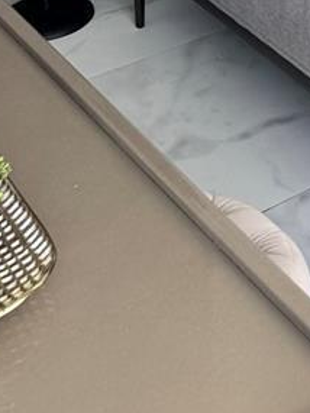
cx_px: 539
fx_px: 1205
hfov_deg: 13.3
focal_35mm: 101
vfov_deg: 15.4
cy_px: -419
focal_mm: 6.76
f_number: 1.78
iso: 64
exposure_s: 1/143
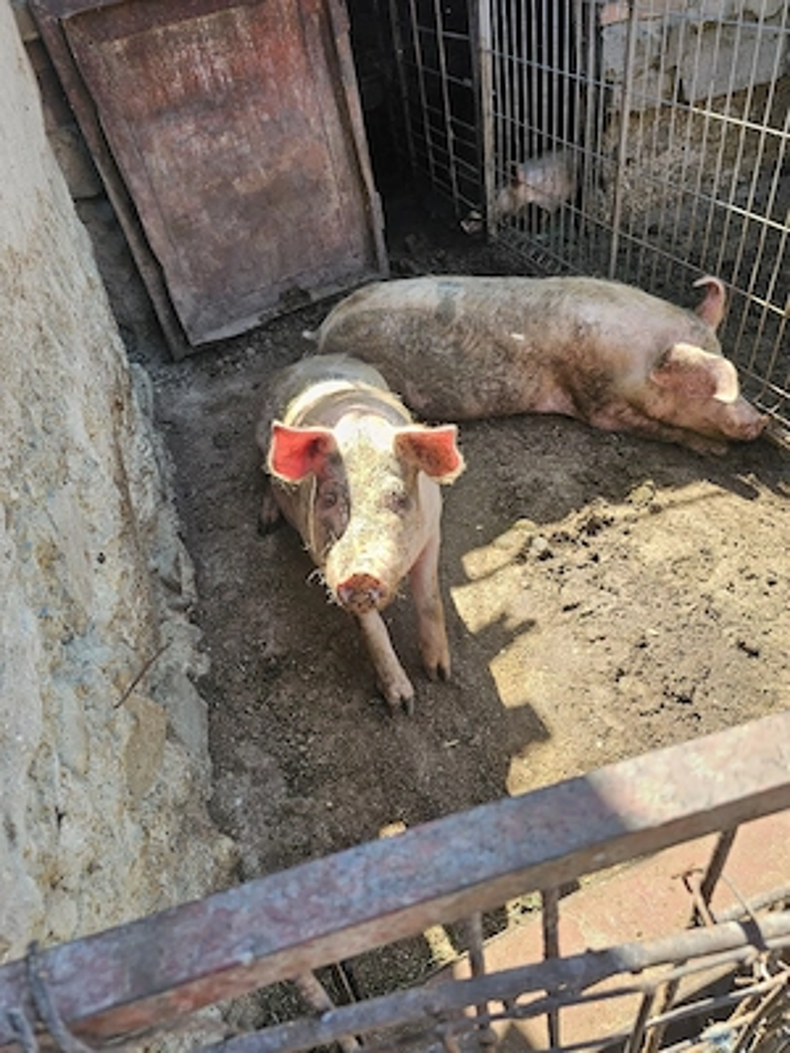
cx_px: 395
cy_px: 526
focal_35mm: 23
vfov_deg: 73.9
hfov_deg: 58.9
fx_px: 700
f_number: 1.7
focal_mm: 6.3
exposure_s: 1/182
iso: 16
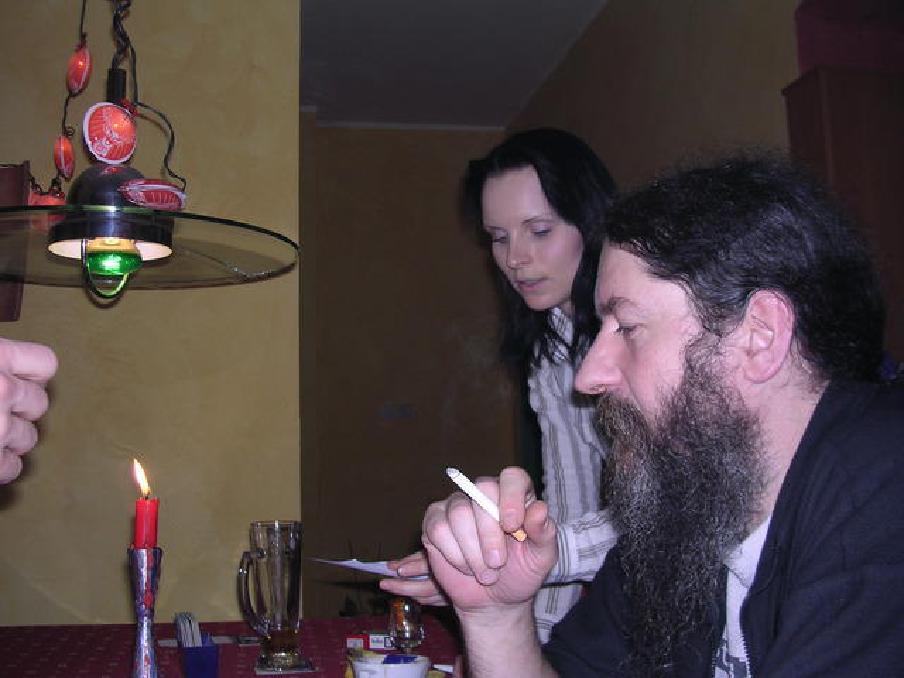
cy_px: 339
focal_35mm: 38
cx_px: 452
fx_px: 992
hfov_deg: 49.0
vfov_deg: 37.7
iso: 100
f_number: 2.8
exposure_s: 1/60.1
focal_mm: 5.8
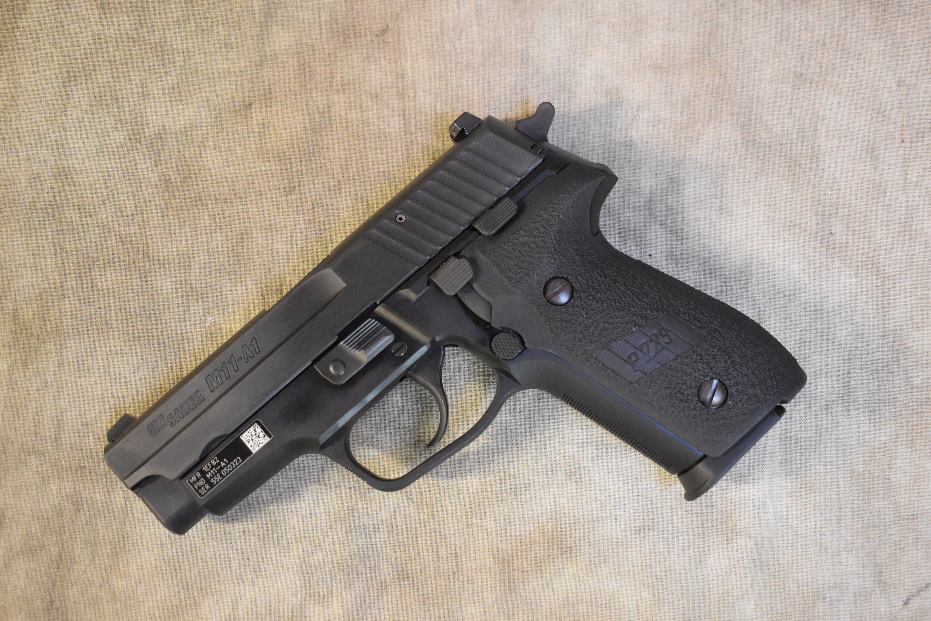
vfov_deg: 29.9
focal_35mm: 45
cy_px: 310
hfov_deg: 43.6
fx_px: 1164
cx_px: 466
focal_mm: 30
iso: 3200
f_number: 4.2
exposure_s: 1/30
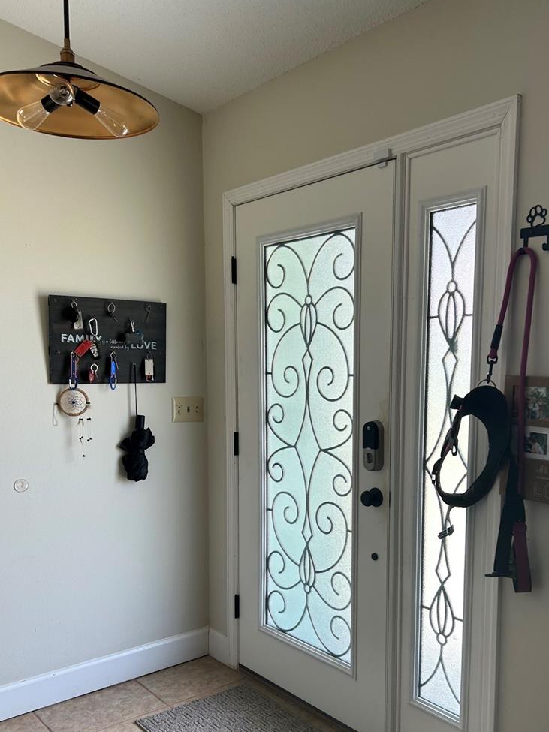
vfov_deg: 56.4
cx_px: 314
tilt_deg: -8.6
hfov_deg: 44.0
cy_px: 440
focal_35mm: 32
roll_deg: -0.8
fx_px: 677
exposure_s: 1/131
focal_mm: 5.7
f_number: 1.5
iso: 32
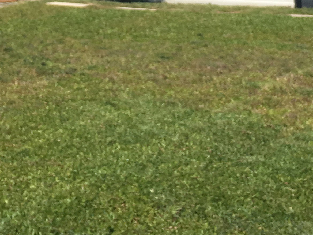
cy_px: -151
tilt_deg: +4.3
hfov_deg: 19.6
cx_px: 133
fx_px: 904
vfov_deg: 13.6
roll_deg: -1.0
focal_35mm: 100
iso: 25
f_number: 2.2
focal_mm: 4.15
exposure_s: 1/3344
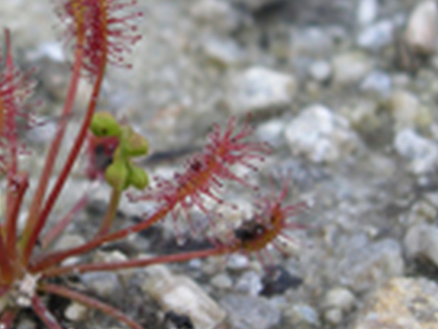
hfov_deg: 18.8
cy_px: 100
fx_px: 1303
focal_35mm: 103
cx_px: 47
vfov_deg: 14.3
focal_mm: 8
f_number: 2.8
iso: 100
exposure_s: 1/458
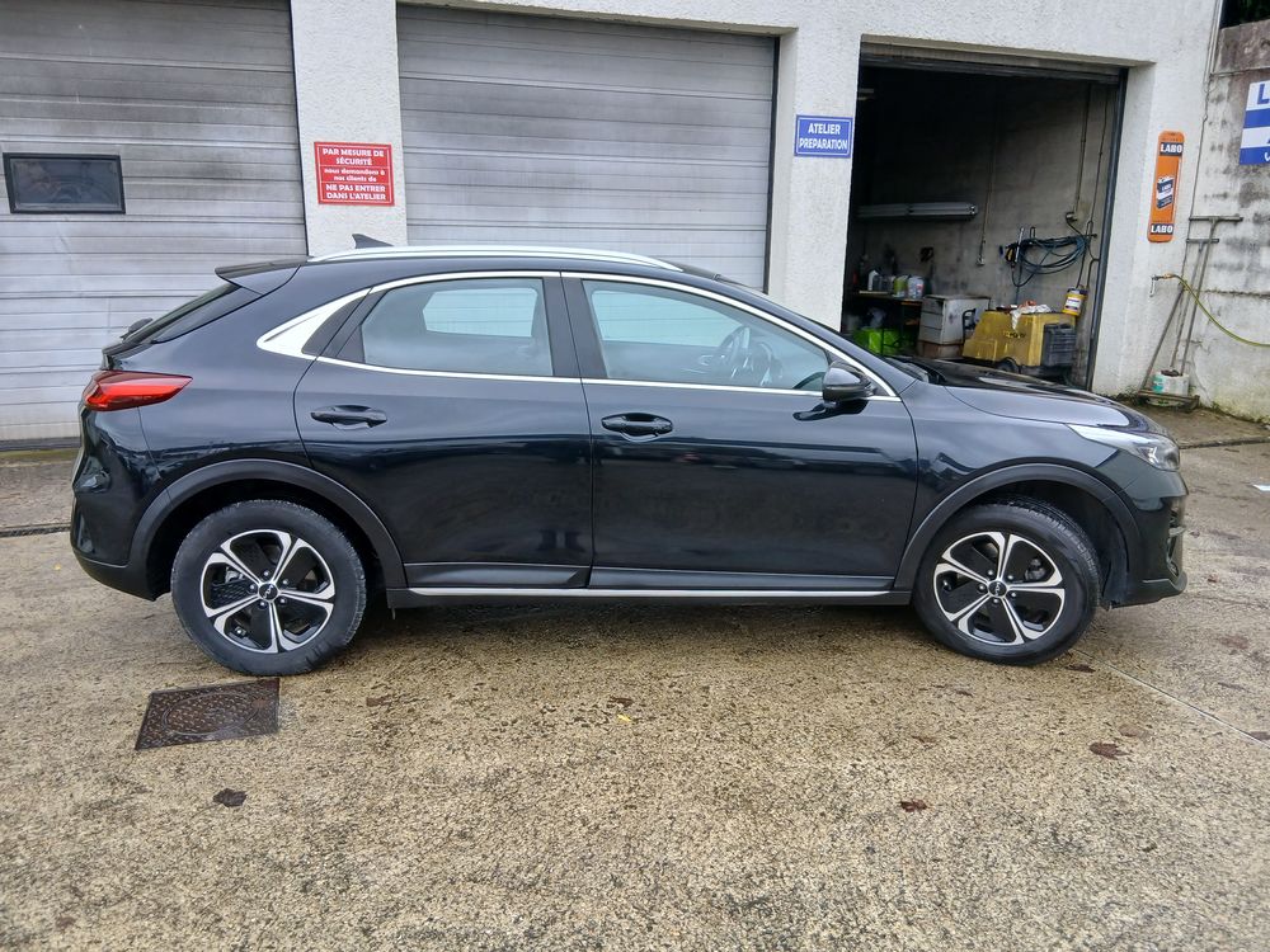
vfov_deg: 53.1
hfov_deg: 67.3
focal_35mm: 26
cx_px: 635
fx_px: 954
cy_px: 476
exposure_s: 1/60
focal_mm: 3.98
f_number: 1.8
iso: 100
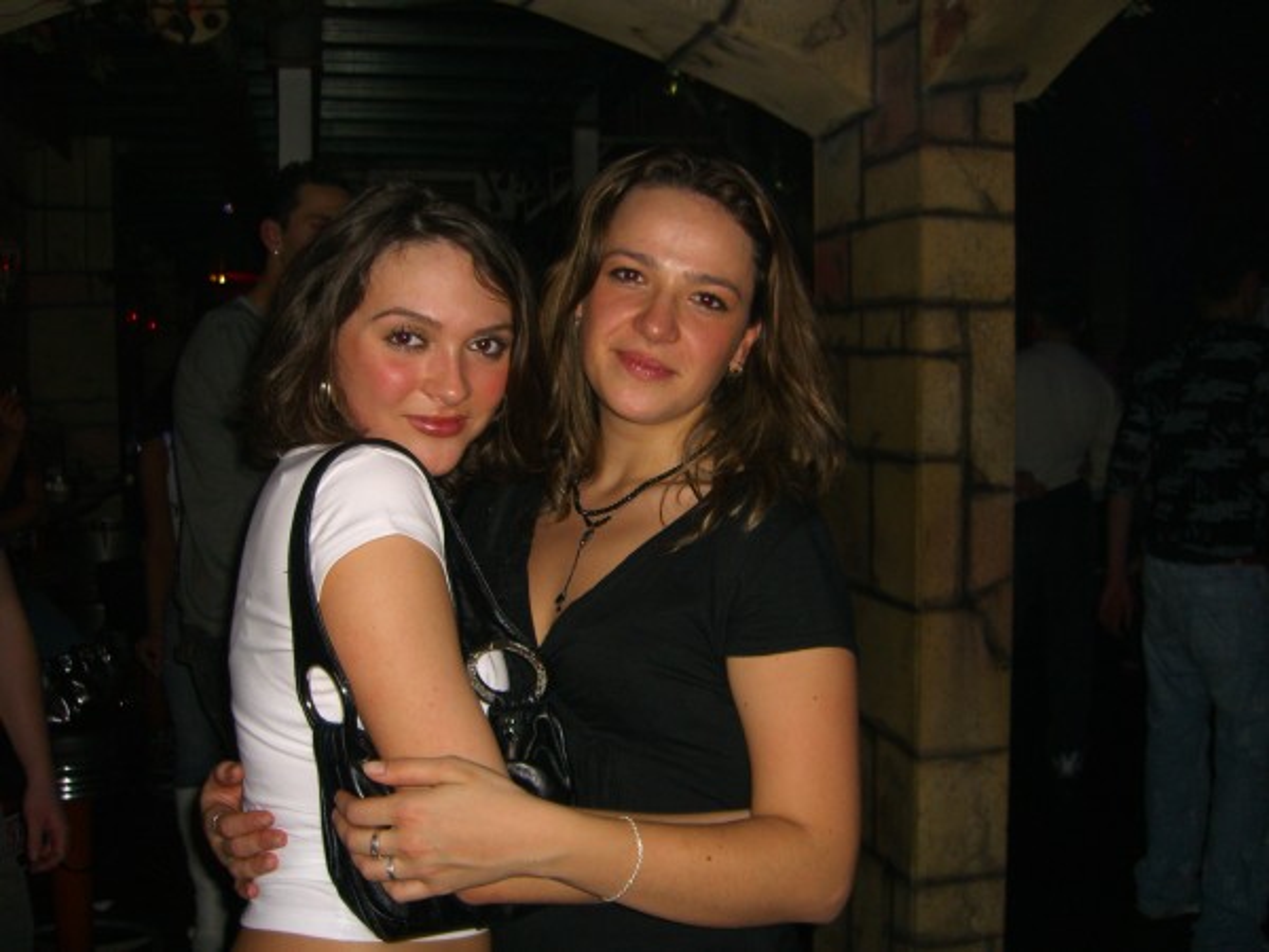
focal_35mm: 38
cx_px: 634
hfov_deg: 49.0
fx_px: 1393
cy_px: 476
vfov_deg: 37.7
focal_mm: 7.9
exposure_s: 1/60
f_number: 2.8
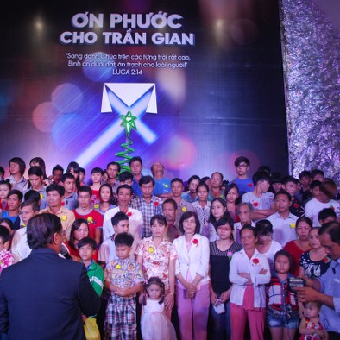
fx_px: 389
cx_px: 129
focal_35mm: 35
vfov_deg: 47.2
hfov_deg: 46.8
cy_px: 170
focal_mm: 18
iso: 500
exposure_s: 1/60
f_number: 3.5
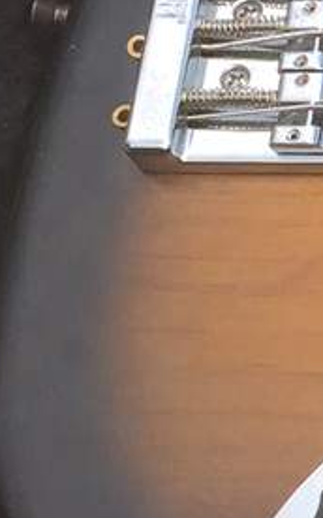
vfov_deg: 11.5
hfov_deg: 6.2
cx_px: 1209
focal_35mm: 182
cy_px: 182
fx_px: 2569
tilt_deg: -68.2
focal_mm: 4.15
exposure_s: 1/1068
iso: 32
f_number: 2.2
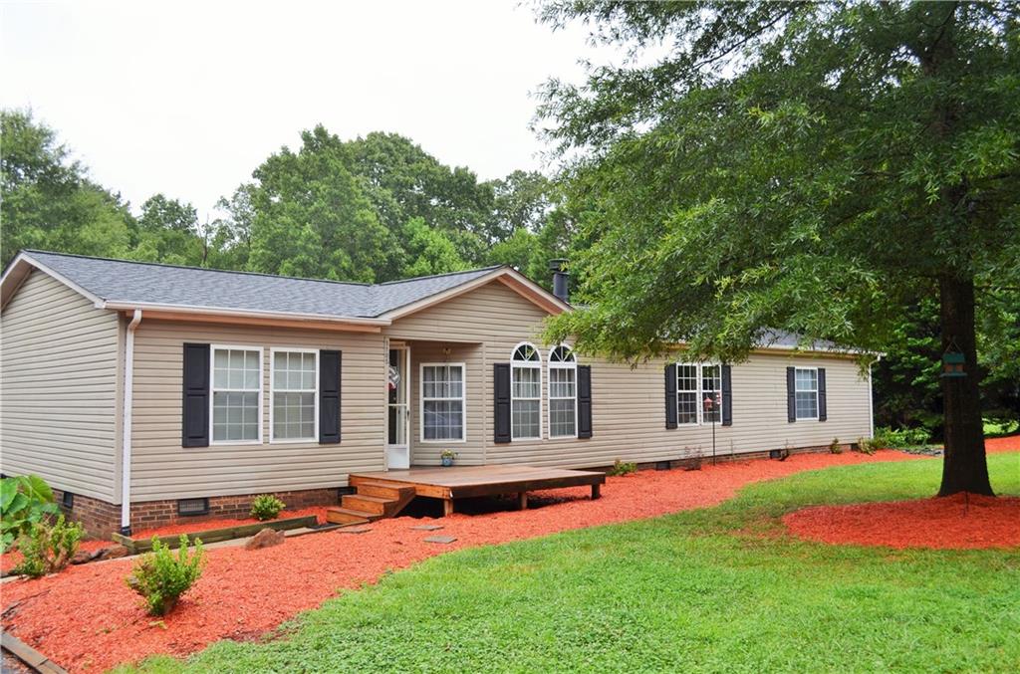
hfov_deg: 62.1
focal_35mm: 30
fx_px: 848
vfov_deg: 43.4
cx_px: 510
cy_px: 337
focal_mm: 20
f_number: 5.6
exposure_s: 1/125
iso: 200
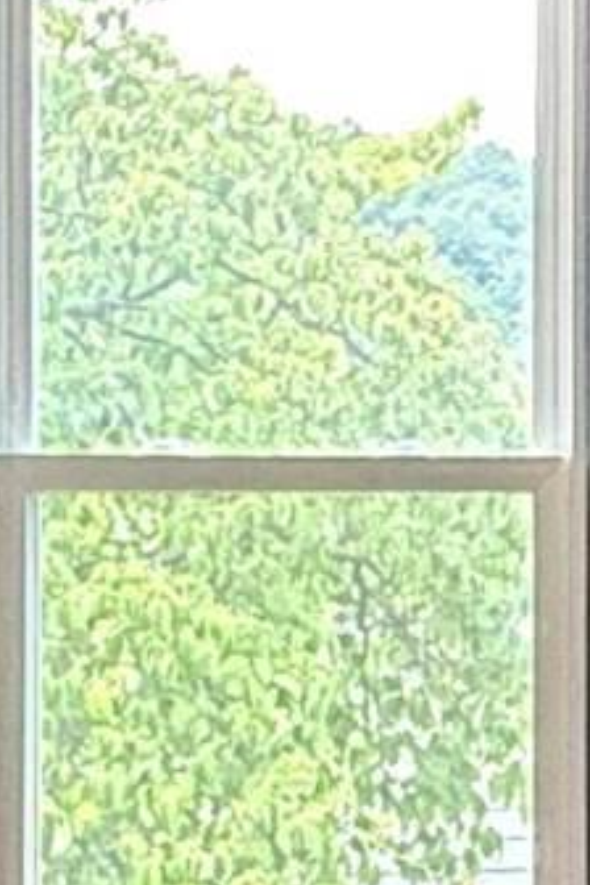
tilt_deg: +1.1
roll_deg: +0.5
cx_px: 738
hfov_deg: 10.1
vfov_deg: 15.4
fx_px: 3269
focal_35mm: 133
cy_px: 595
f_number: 2.2
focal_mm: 2.22
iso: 250
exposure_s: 1/99
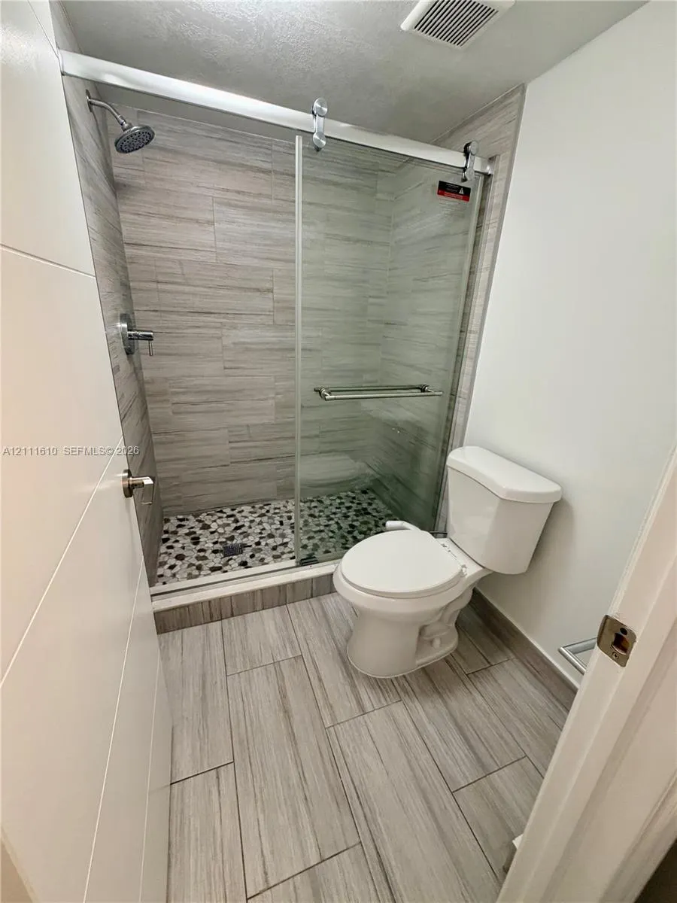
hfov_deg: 85.7
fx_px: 365
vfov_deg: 102.1
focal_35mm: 14
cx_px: 338
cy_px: 452
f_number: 2.2
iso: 250
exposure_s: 1/120
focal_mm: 2.22
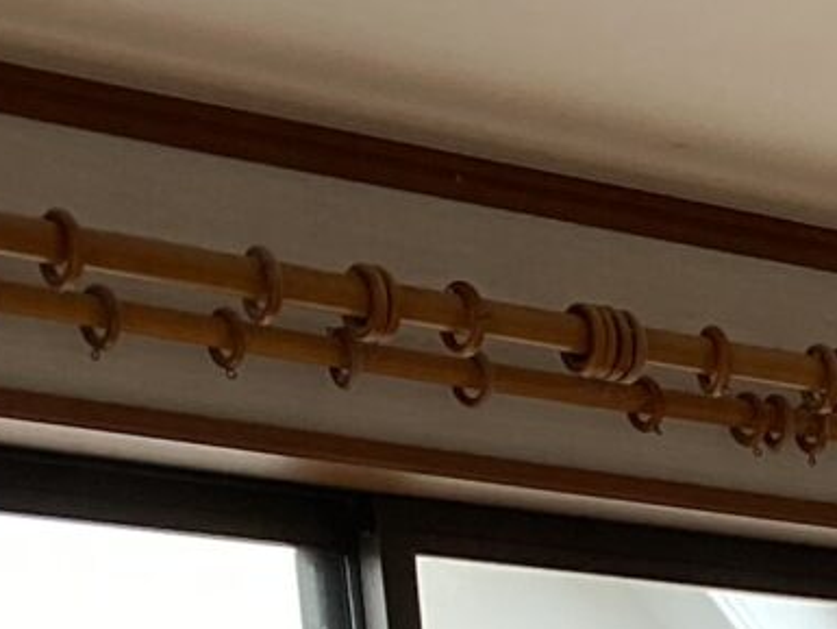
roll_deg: +1.2
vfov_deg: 7.3
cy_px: 2070
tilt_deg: -13.1
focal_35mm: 173
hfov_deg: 9.9
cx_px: 2057
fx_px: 4184
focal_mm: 4.25
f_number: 1.8
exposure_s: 1/121
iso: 80
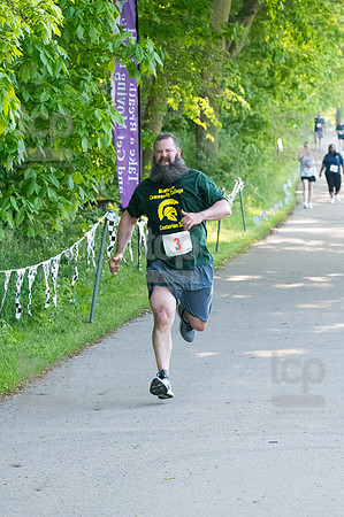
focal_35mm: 174
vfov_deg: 11.8
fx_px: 2500
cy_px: 258
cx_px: 172
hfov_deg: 7.9
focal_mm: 116
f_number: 5.6
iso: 4000
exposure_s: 1/1600
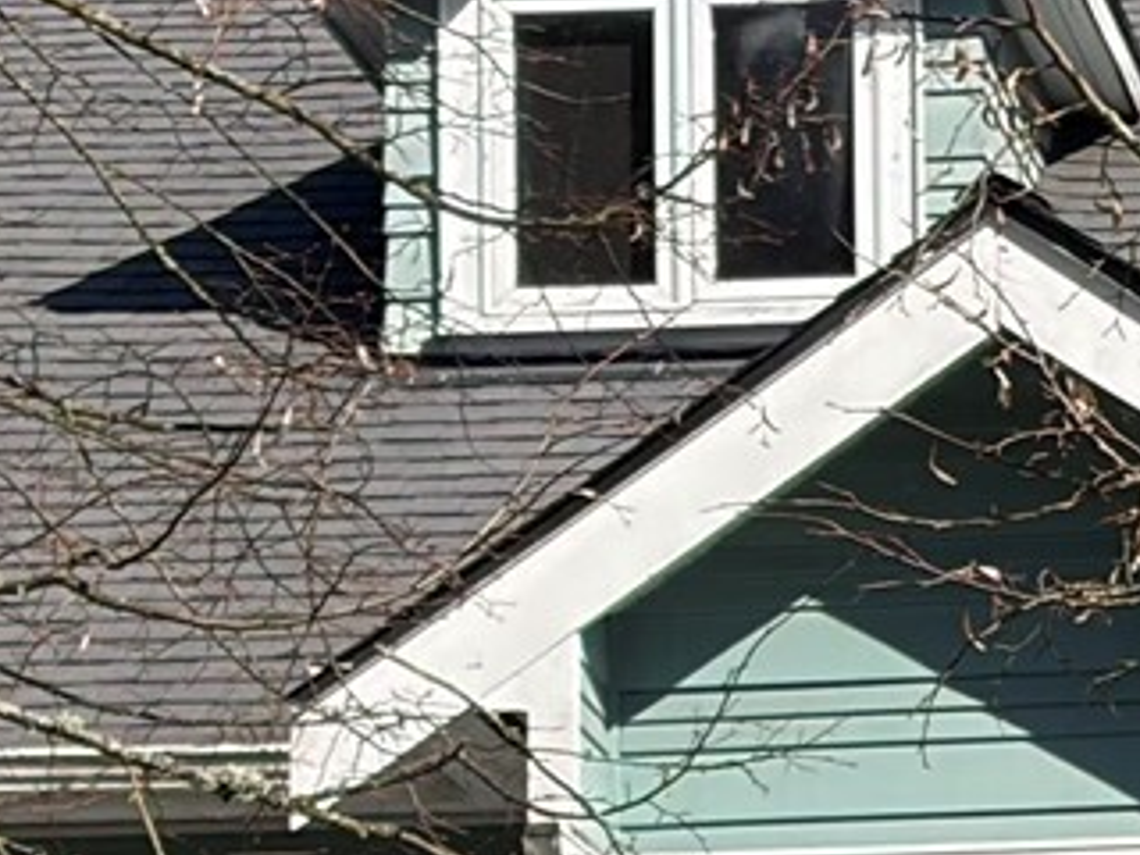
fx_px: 8563
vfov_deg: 5.6
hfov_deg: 7.5
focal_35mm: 260
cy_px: 1546
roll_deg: +1.1
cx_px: 1514
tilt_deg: +7.2
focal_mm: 5.96
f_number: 1.6
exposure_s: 1/2212
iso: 32
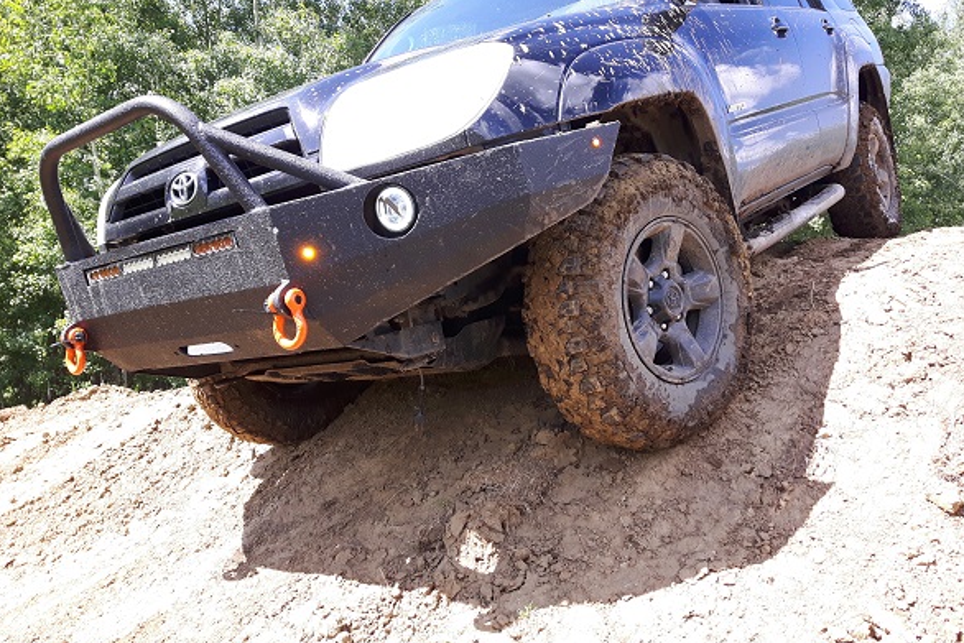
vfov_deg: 39.9
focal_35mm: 33
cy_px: 281
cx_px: 484
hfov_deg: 57.2
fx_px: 884
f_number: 1.9
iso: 40
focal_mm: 3.7
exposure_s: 1/214
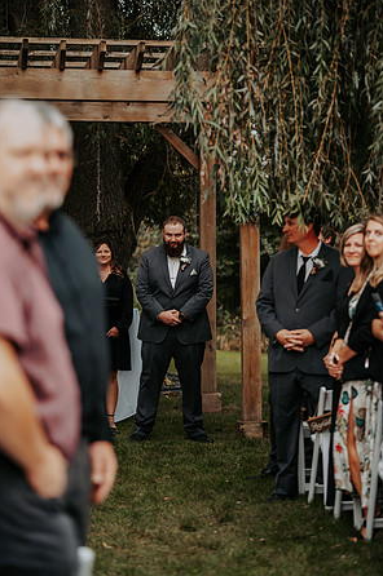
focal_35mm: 113
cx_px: 191
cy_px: 289
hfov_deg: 12.1
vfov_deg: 18.1
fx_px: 1809
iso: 400
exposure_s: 1/1000
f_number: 2.8
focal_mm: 112
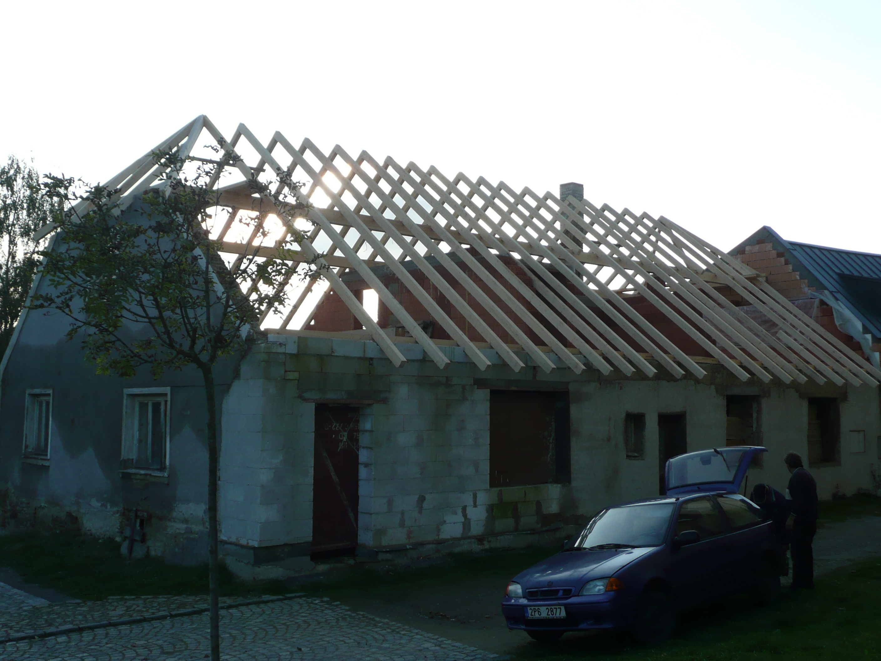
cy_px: 330
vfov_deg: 37.7
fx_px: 967
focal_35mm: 38
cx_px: 440
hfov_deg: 49.0
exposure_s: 1/320
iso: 100
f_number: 3.8
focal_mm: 6.2
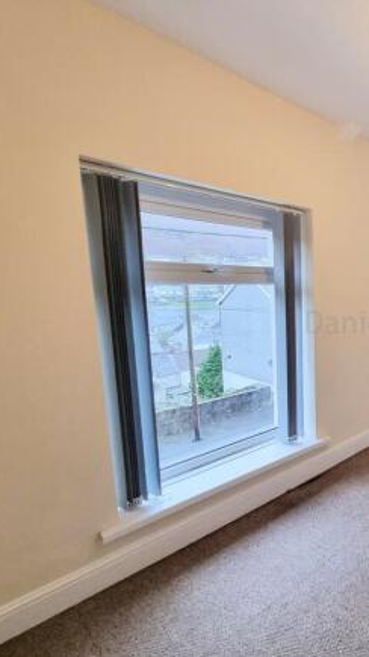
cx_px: 411
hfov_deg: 44.0
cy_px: 329
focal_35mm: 19
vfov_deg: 89.6
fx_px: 331
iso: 250
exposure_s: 1/50
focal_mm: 2.2
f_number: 2.2
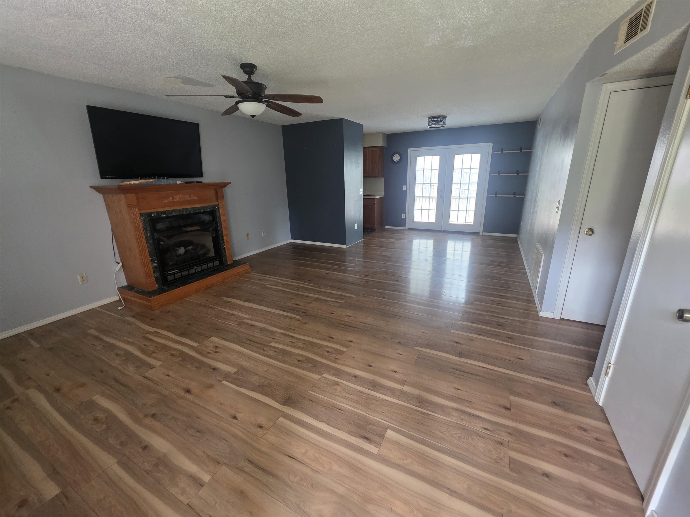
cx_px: 345
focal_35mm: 13
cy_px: 258
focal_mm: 2.2
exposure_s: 1/60
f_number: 1.9
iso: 400
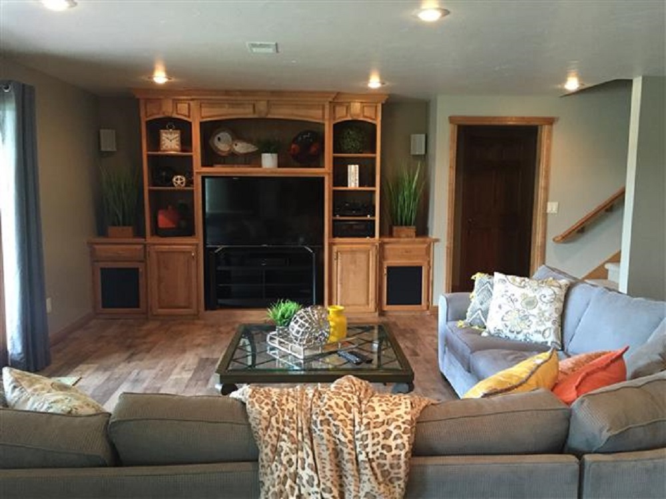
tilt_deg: -6.8
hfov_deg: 61.7
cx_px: 333
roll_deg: -0.6
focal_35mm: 29
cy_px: 250
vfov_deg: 48.2
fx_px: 558
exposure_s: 1/30
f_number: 2.2
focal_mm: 4.15
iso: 250
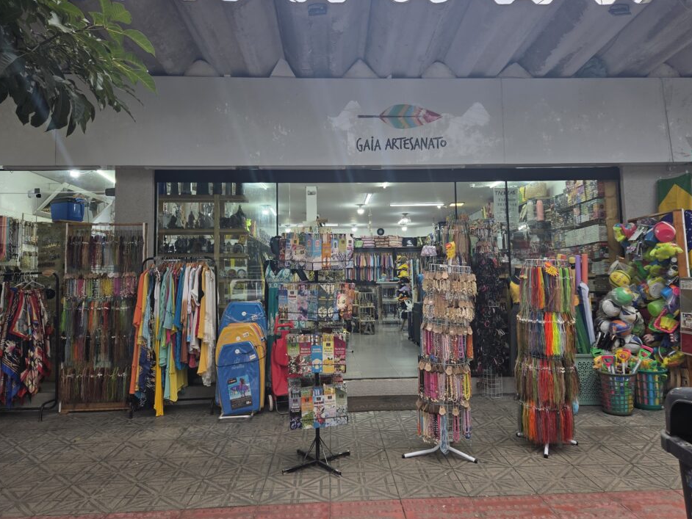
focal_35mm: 25
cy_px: 241
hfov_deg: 69.3
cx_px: 367
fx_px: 500
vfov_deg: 54.8
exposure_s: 1/120
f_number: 1.8
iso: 64
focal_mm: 5.4
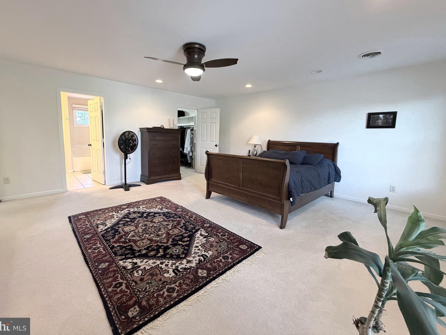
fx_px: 193
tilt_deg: -7.6
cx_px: 211
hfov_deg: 98.1
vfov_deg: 81.7
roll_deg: -1.7
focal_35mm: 15
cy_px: 157
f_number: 2.2
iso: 320
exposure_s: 1/60
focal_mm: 2.22
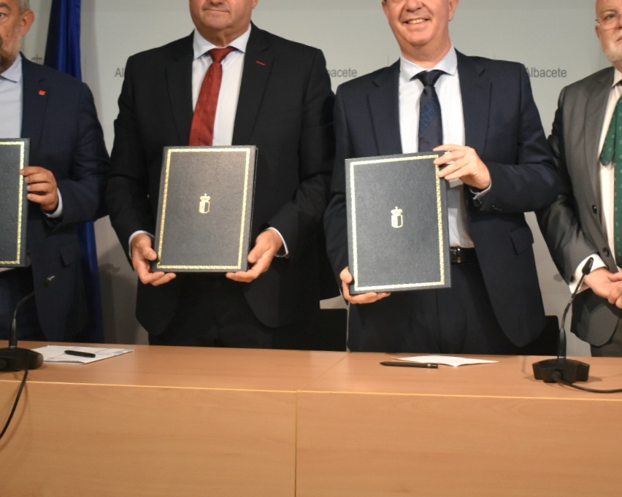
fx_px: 1343
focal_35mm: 73
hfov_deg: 26.1
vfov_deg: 20.8
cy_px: 142
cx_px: 304
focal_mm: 30
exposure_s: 1/200
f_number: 4.2
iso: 800
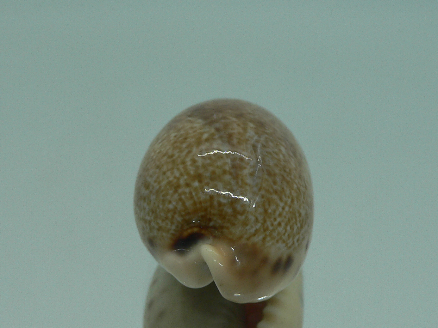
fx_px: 645
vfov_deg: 28.2
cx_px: 223
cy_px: 235
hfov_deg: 37.5
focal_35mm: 51
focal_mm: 4.6
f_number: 2.8
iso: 80
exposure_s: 1/60
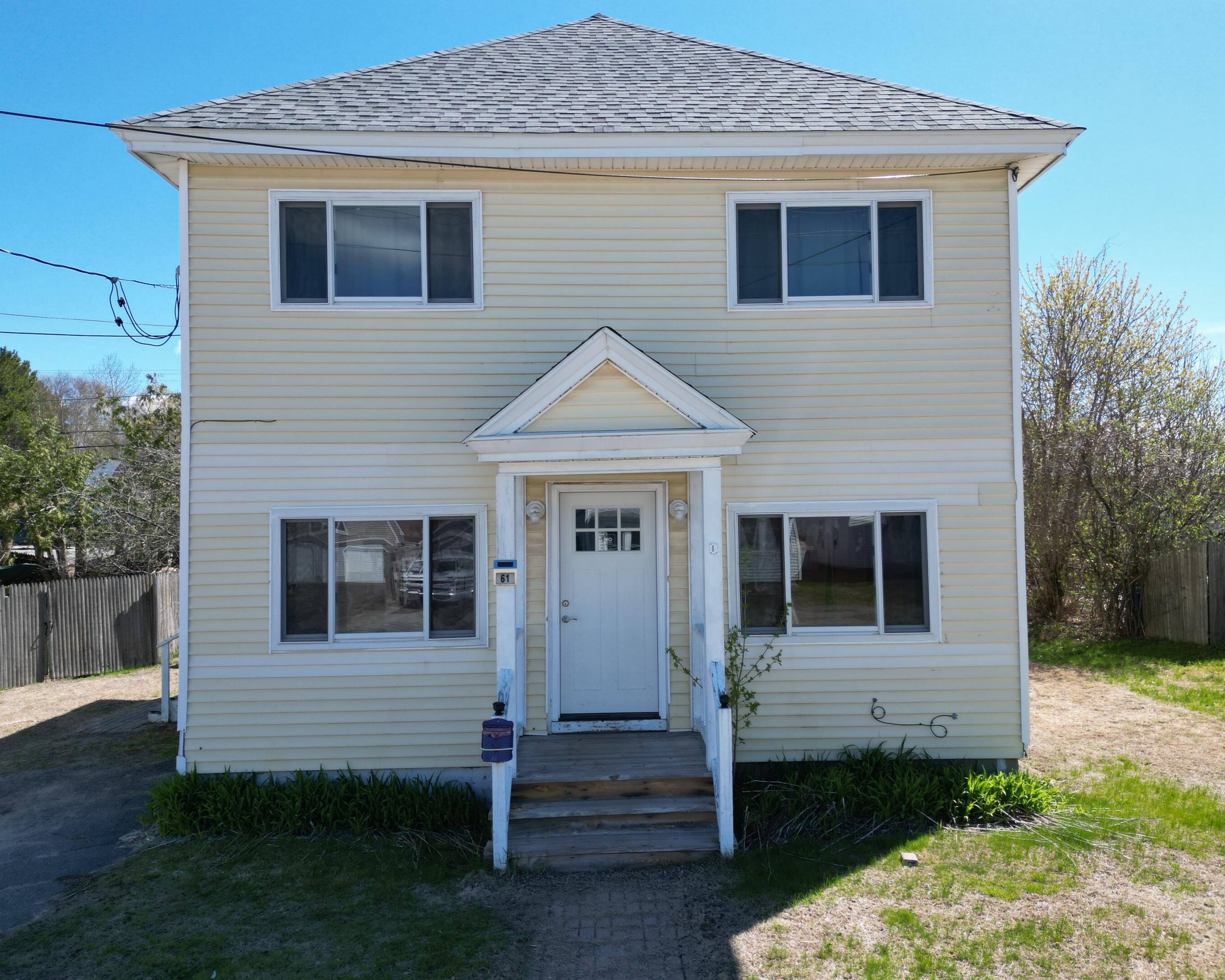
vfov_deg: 54.9
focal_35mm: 26
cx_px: 628
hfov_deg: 66.0
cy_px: 496
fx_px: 943
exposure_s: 1/2000
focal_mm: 6.72
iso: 130
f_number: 1.7
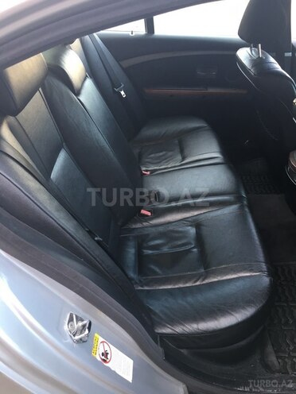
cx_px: 148
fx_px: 331
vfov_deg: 61.7
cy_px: 197
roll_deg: -2.5
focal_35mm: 29
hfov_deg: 48.2
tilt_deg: -38.6
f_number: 2.2
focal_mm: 4.15
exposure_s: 1/33
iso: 25
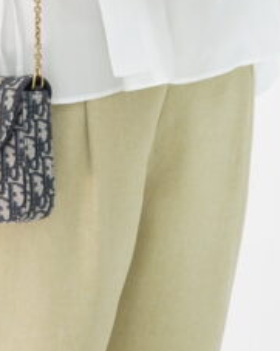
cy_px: -133
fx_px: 2200
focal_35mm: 212
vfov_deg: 8.9
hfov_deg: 7.3
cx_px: 109
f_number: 6.3
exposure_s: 1/13
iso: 800
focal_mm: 50
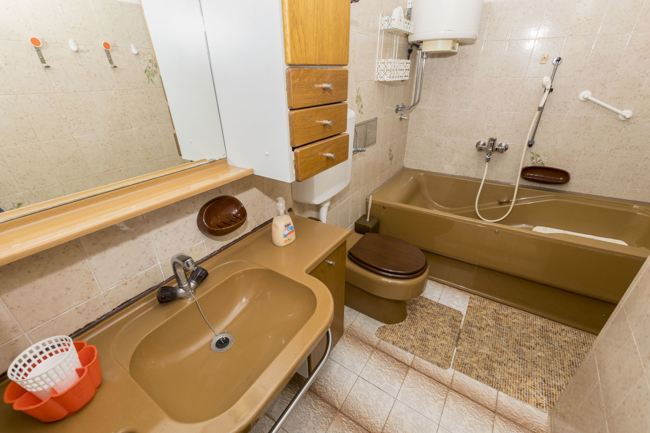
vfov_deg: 77.3
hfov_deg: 100.4
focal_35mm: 15
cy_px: 216
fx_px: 271
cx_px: 325
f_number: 8
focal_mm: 10
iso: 100
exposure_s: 1/160
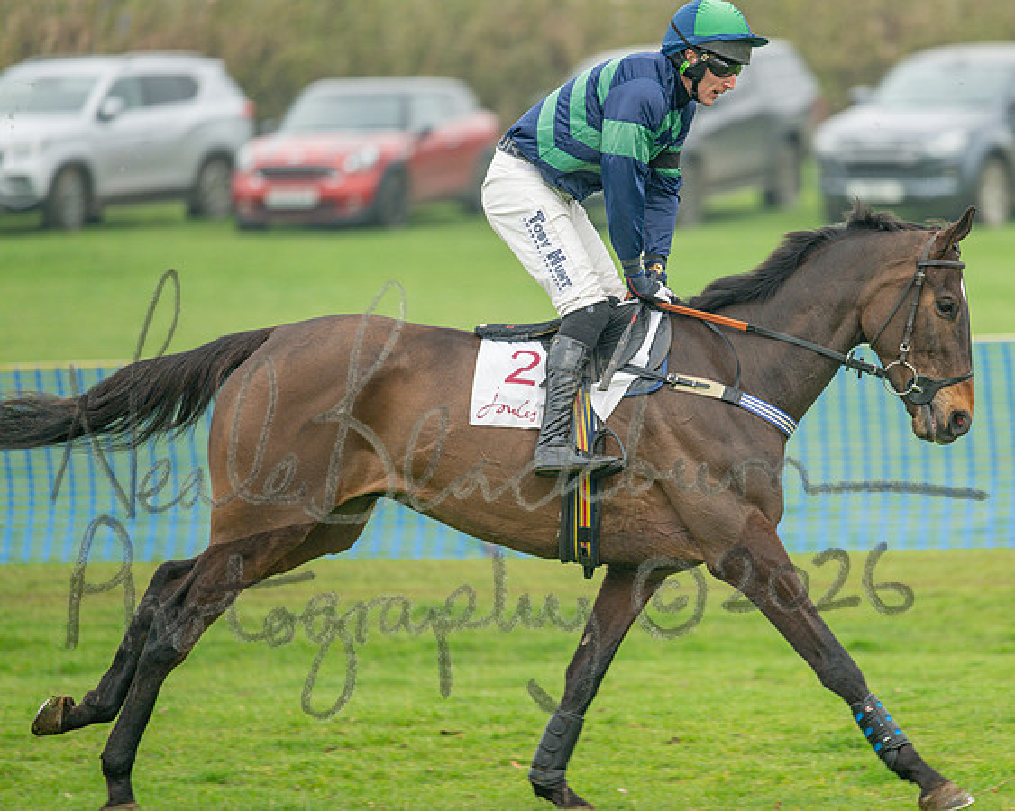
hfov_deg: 4.3
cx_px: 594
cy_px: 406
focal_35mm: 450
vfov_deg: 3.4
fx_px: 13528
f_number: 4.5
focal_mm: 400
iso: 400
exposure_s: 1/640
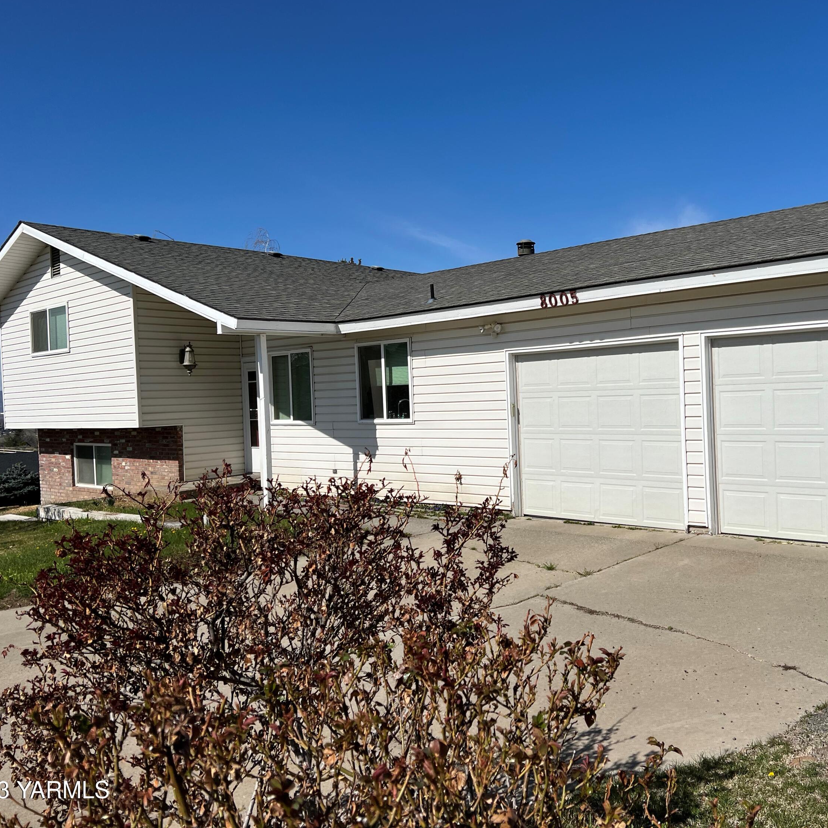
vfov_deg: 52.5
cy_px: 410
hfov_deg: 52.2
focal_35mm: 31
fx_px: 839
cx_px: 497
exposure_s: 1/11364
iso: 50
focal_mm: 5.7
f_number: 1.5
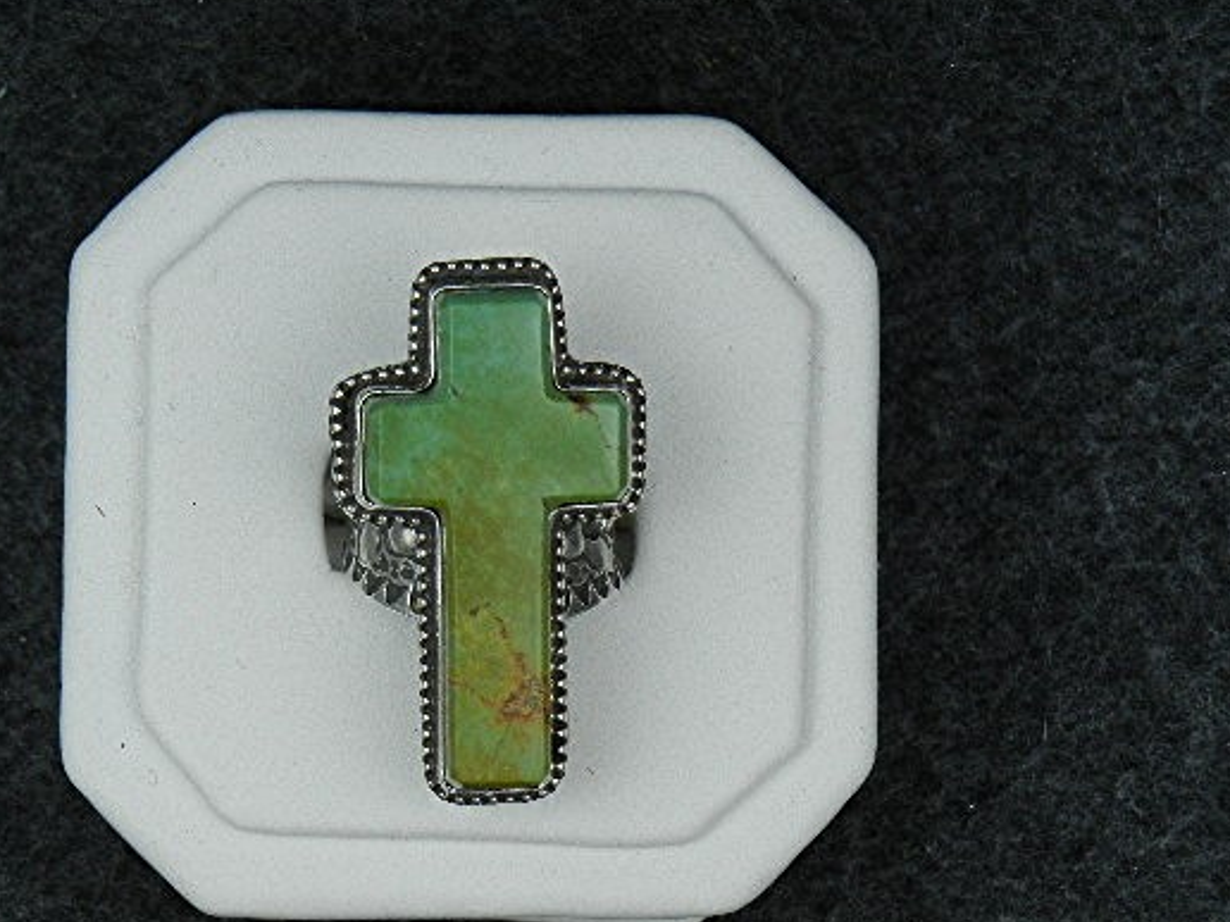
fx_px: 5117
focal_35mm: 144
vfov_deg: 10.3
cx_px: 484
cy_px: 517
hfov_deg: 13.7
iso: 400
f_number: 4.6
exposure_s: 1/19.8
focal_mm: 20.9
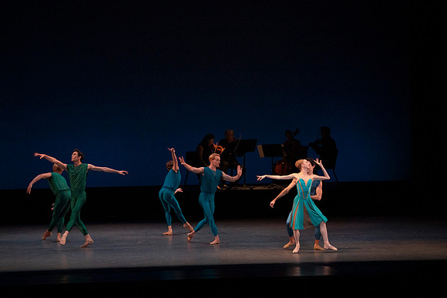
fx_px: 2062
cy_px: 149
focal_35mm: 166
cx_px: 224
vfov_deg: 8.3
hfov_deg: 12.4
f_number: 7.1
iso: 8000
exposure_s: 1/400
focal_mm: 166
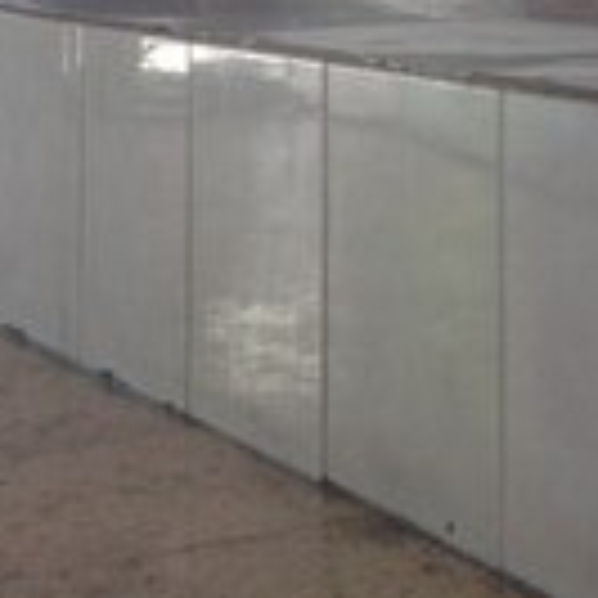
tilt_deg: -0.7
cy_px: -90
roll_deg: +0.1
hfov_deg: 15.1
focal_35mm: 115
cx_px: 445
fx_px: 2248
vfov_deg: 14.7
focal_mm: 4.28
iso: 64
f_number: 2.4
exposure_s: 1/60
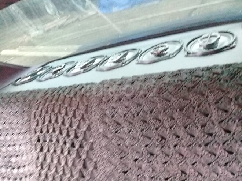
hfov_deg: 58.4
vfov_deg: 45.4
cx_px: 121
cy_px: 90
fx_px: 217
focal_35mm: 31
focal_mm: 3.3
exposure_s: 1/17
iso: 1250
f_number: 2.2
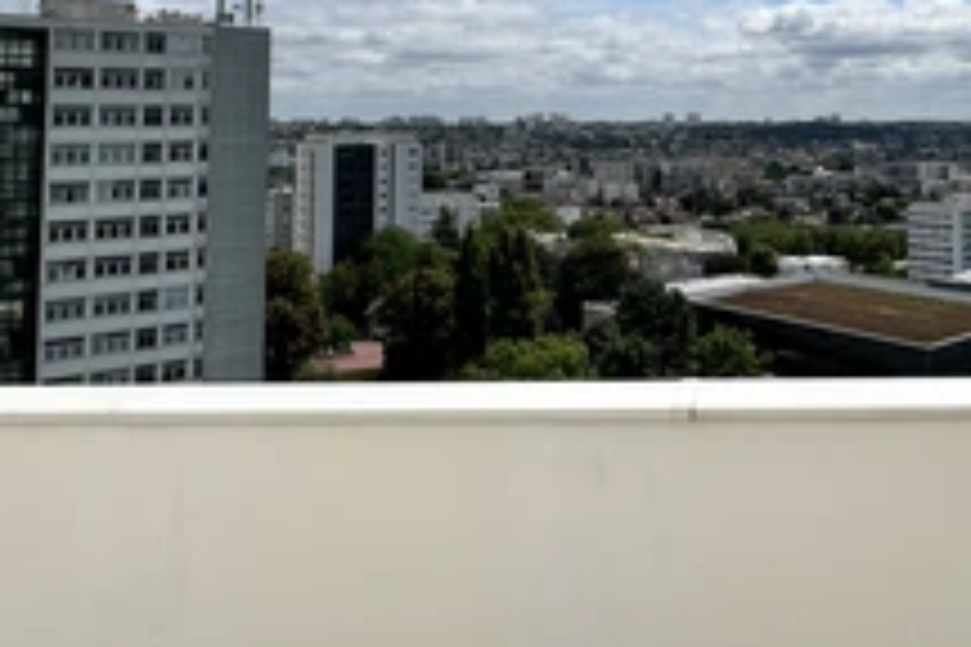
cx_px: 771
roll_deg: -0.2
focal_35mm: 36
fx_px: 971
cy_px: 67
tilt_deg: +3.6
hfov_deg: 50.1
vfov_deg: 34.8
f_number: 2.2
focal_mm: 2.22
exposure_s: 1/5814
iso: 40
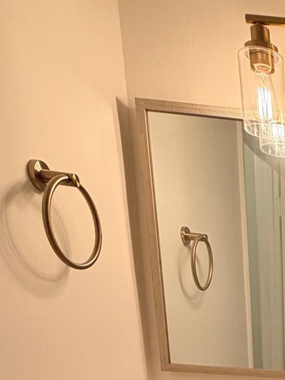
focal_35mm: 45
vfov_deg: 32.4
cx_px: 432
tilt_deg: -14.6
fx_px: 494
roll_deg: -3.7
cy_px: 486
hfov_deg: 24.6
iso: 200
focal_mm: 2.22
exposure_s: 1/120
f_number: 2.2
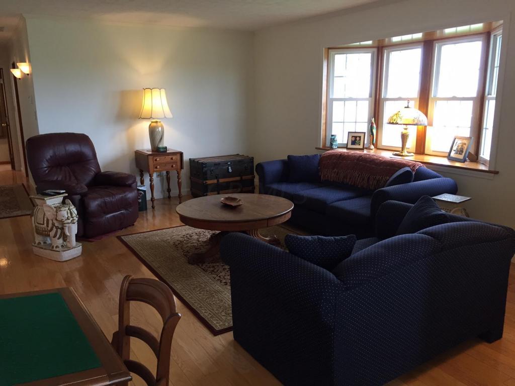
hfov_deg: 61.7
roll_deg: +1.5
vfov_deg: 48.2
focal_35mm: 29
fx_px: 431
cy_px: 193
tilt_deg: -13.3
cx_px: 258
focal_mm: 4.15
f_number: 2.2
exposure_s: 1/30
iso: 40
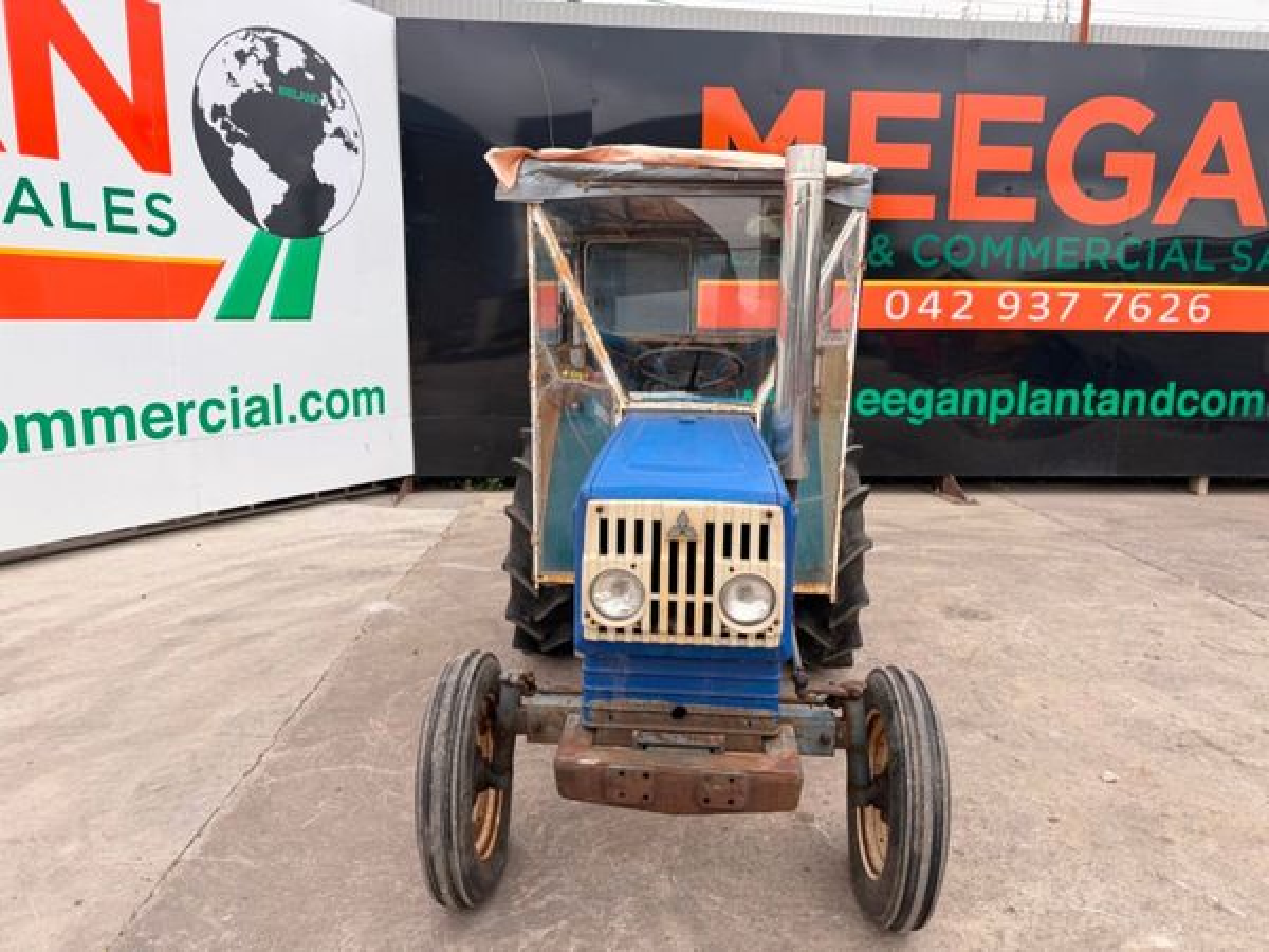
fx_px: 880
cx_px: 634
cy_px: 476
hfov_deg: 71.6
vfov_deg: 56.8
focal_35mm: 24
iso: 80
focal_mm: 6.76
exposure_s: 1/1091
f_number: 1.78
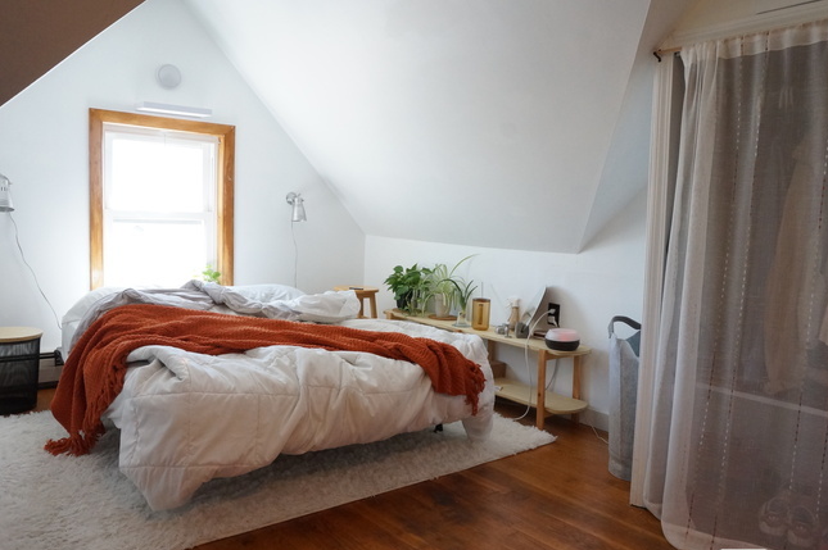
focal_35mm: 28
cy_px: 279
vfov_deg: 46.3
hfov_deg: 65.4
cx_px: 442
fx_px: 643
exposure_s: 1/40
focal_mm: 16
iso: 1600
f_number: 9
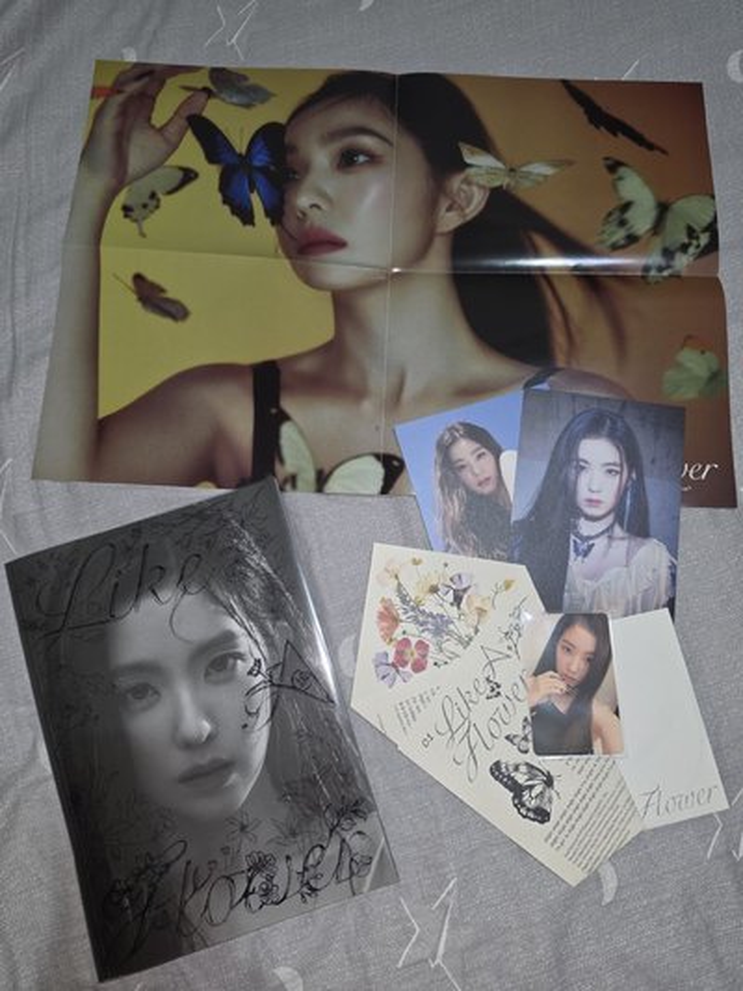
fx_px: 658
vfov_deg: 73.9
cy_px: 496
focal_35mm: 23
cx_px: 372
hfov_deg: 58.9
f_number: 1.4
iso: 1000
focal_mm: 6.5
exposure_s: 1/24
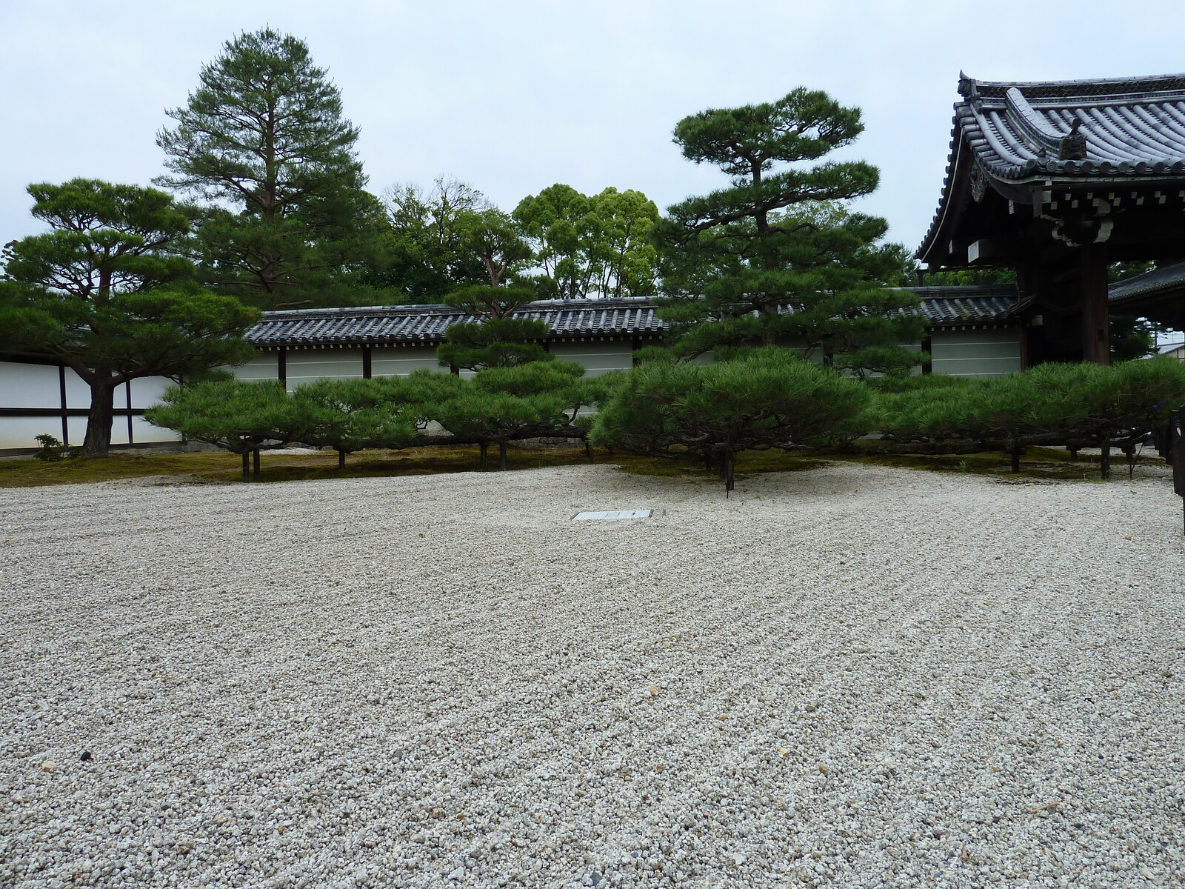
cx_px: 592
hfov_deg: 69.4
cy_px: 444
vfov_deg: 54.9
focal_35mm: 25
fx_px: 856
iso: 80
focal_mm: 4.1
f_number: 4
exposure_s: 1/200
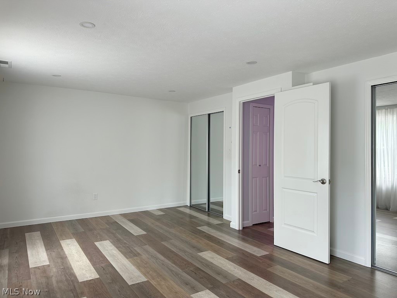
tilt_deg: +1.0
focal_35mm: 24
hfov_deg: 71.6
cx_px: 198
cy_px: 149
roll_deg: -1.0
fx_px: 275
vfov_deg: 56.8
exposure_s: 1/120
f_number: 1.78
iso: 200
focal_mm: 6.86
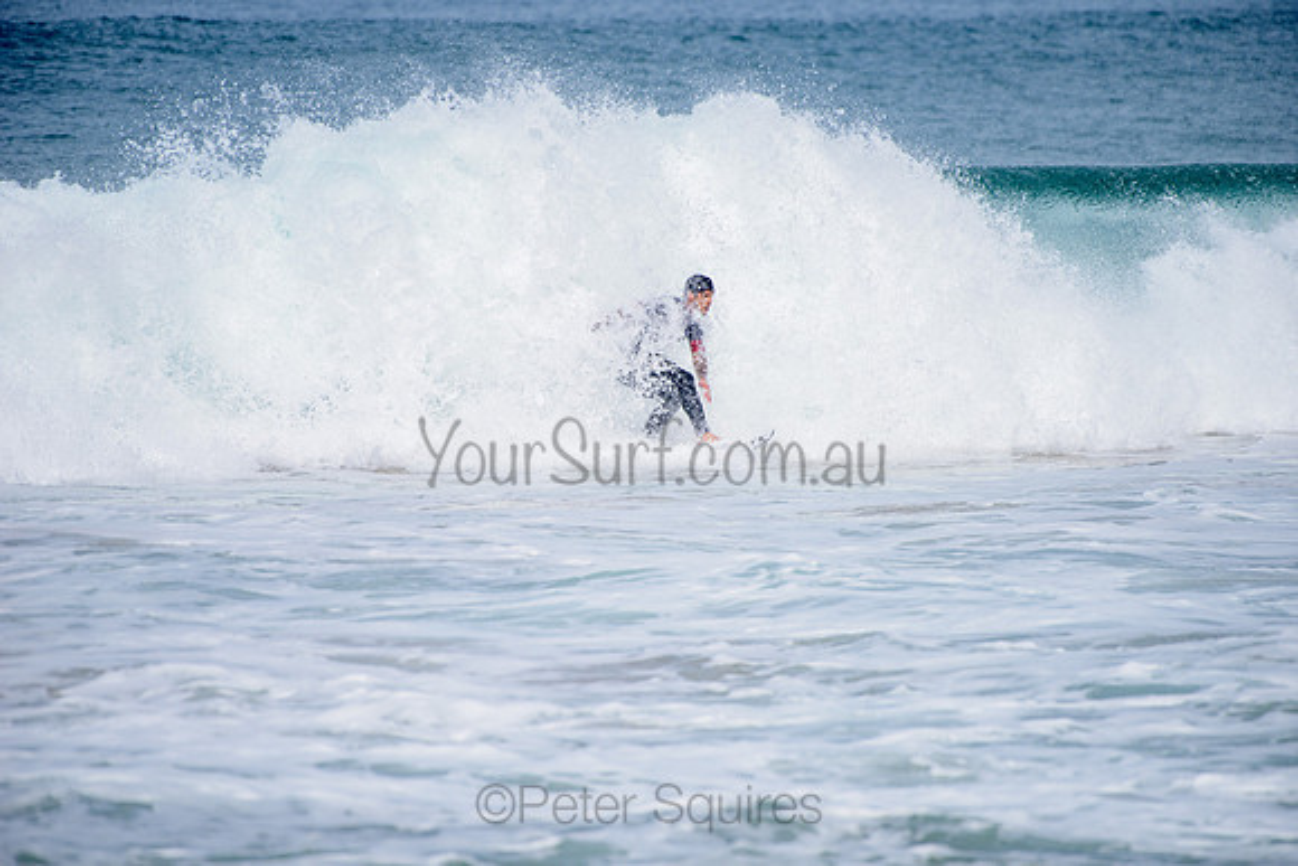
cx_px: 649
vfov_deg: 2.8
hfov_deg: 4.1
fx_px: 18035
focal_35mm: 500
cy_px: 433
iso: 250
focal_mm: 500
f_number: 5.6
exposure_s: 1/2000
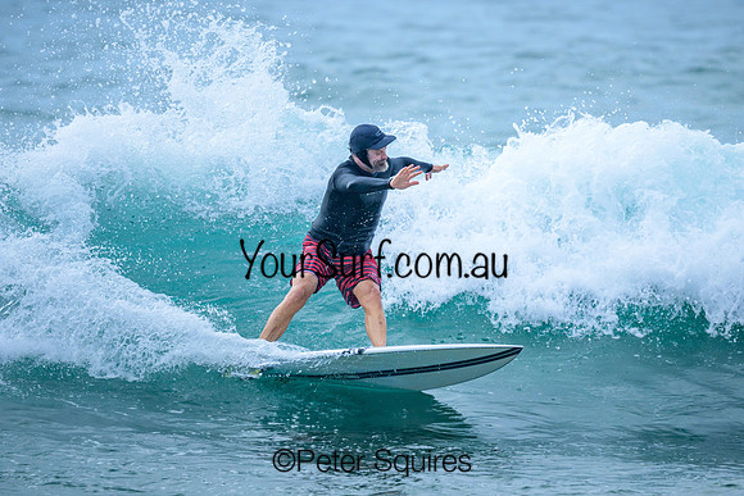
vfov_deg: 1.4
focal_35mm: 969
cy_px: 218
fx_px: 20023
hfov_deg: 2.1
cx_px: 360
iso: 450
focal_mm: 800
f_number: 6.3
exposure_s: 1/3200
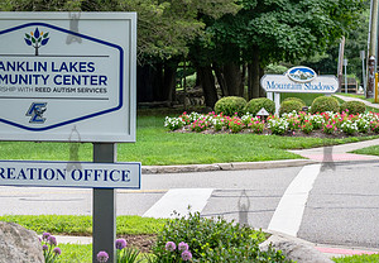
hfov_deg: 15.8
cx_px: 132
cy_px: 104
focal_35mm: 128
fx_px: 1364
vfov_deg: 11.0
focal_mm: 53
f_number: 4
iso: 800
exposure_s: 1/1250
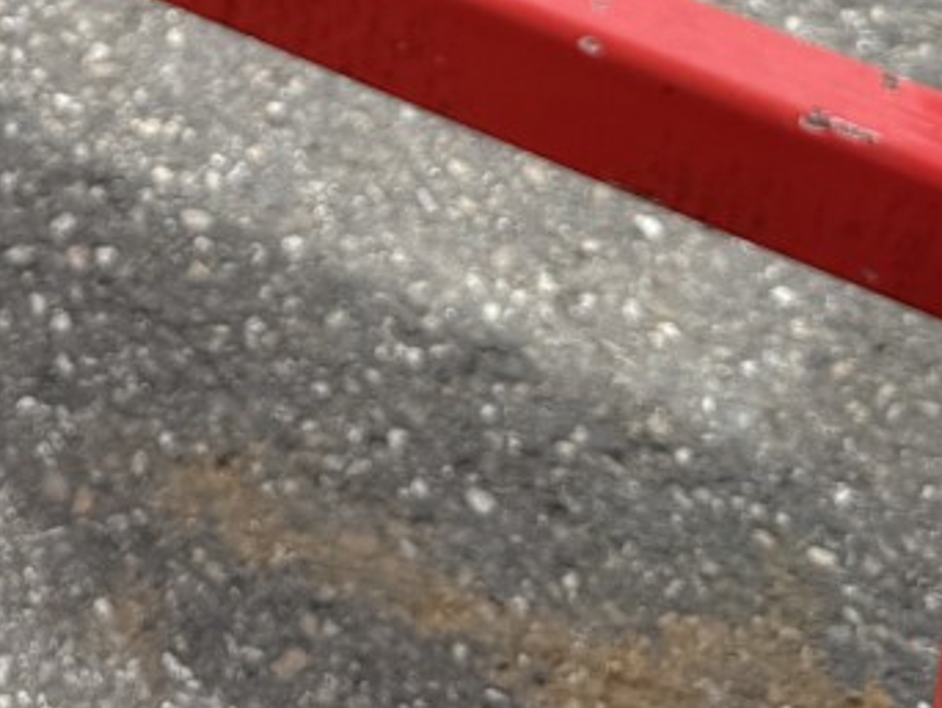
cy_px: -658
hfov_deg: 18.4
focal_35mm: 101
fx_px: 2750
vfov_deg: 13.0
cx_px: -201
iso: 80
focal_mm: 6.76
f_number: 1.78
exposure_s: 1/1770
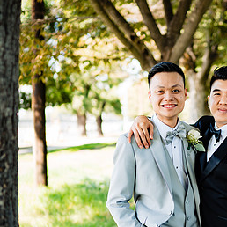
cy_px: 160
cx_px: 192
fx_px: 497
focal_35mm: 67
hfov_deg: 25.1
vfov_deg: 25.5
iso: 100
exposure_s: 1/400
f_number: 1.6
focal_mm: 35
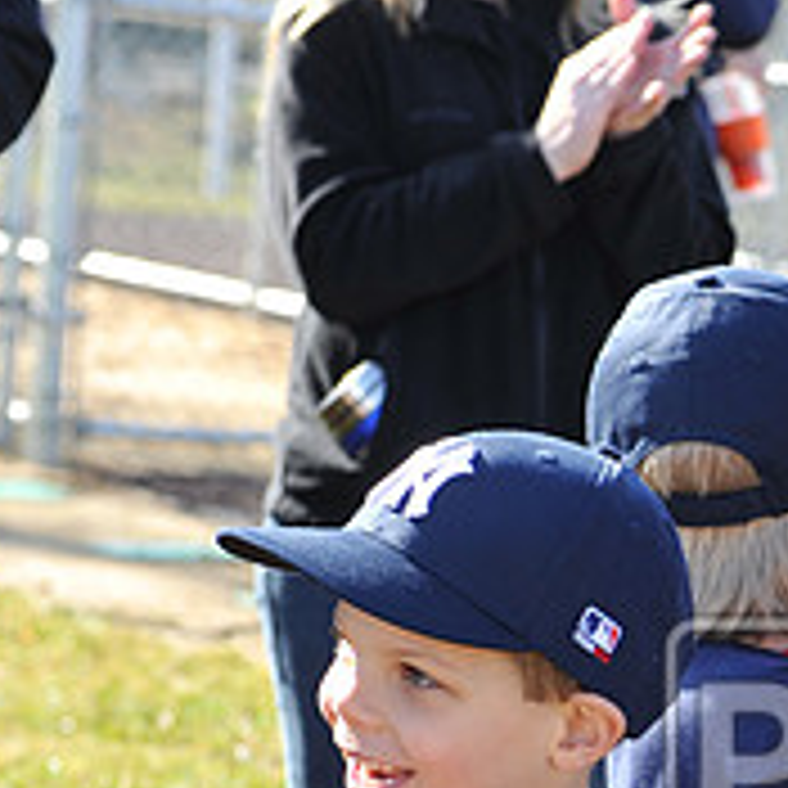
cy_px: 783
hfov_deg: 8.7
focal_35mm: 197
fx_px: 5074
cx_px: 1202
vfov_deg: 8.8
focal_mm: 70
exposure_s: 1/250
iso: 200
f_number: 5
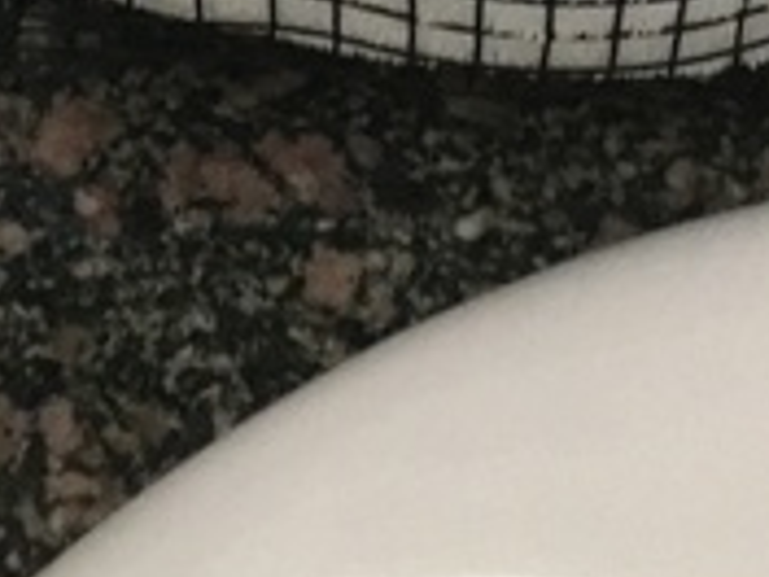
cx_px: 384
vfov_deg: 12.3
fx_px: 2533
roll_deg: +0.5
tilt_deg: -44.5
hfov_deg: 17.3
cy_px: -341
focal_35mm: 114
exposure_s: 1/4
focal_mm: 4.15
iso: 80
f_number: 2.2
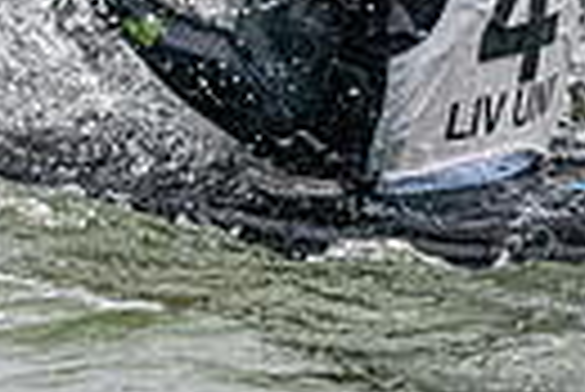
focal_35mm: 1531
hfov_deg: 1.3
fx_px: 24906
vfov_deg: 0.9
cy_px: -132
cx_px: 0
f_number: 7.1
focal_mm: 270
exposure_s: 1/3200
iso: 3200
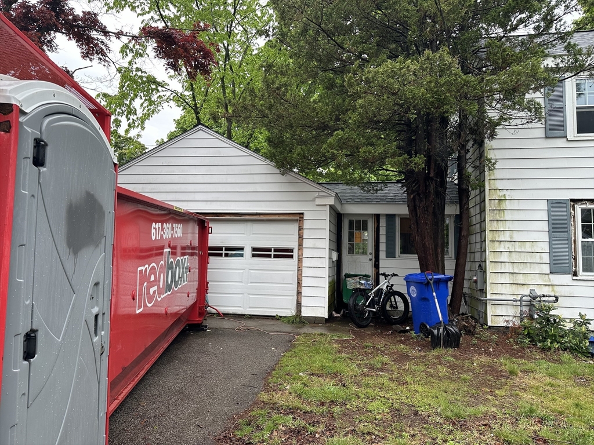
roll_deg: -2.0
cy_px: 222
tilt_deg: +5.3
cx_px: 297
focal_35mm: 24
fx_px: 412
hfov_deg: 71.6
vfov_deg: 56.8
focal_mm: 6.86
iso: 80
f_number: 1.78
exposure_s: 1/482
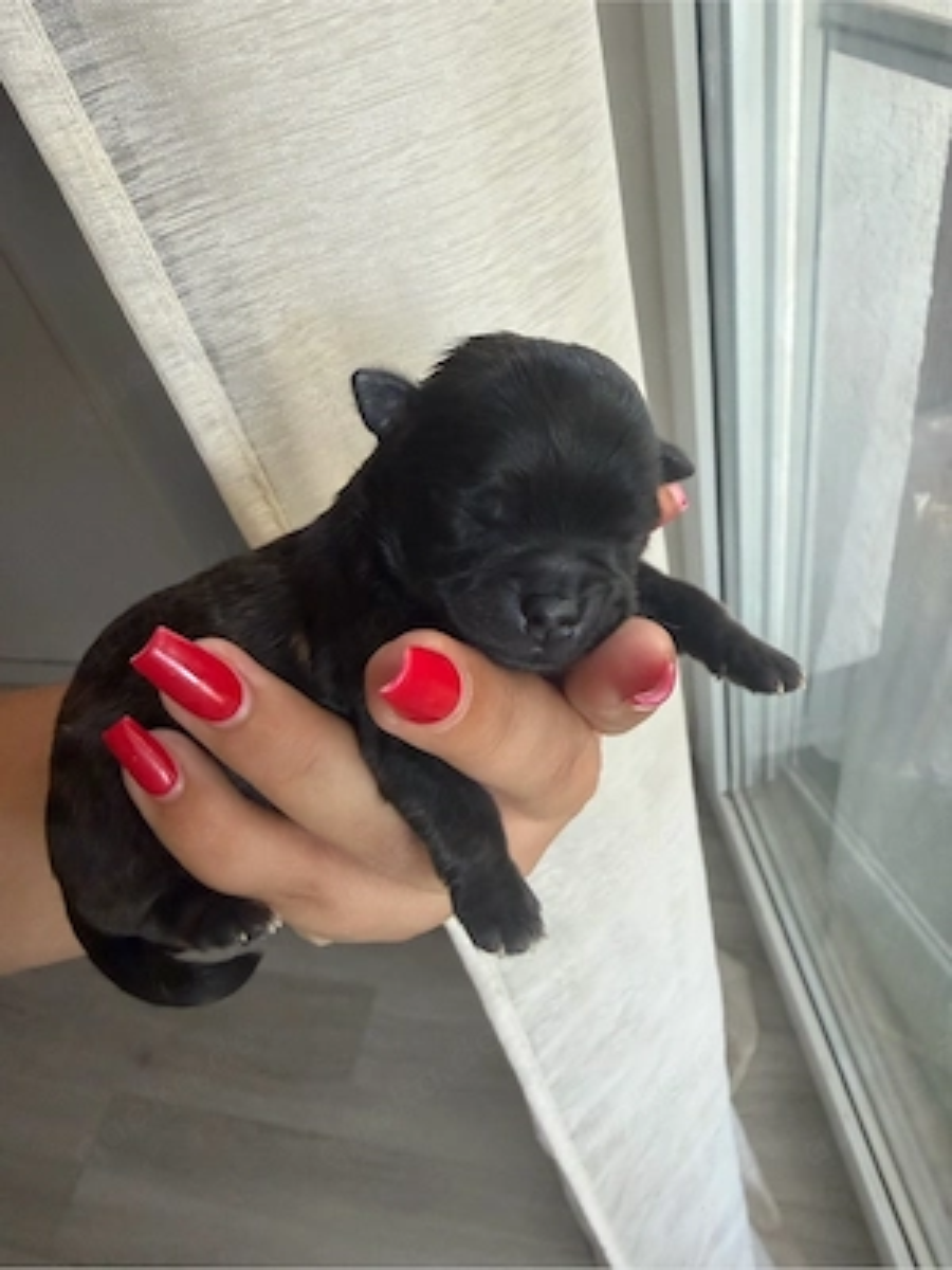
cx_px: 476
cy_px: 635
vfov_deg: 71.6
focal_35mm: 24
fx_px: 880
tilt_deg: -40.6
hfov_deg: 56.8
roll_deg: +14.6
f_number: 2.2
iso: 250
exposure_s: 1/121
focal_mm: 2.22
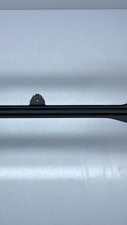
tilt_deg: -84.5
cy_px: 114
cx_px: 37
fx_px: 221
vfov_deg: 54.0
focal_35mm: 37
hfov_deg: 31.6
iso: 32
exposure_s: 1/842
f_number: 1.6
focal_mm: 5.1
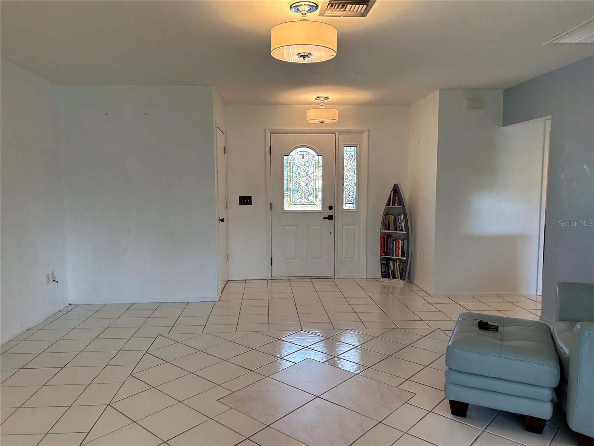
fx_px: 446
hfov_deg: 67.3
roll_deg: +0.6
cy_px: 223
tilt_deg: -5.7
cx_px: 297
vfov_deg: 53.1
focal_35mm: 26
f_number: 1.5
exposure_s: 1/120
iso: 80
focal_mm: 5.7
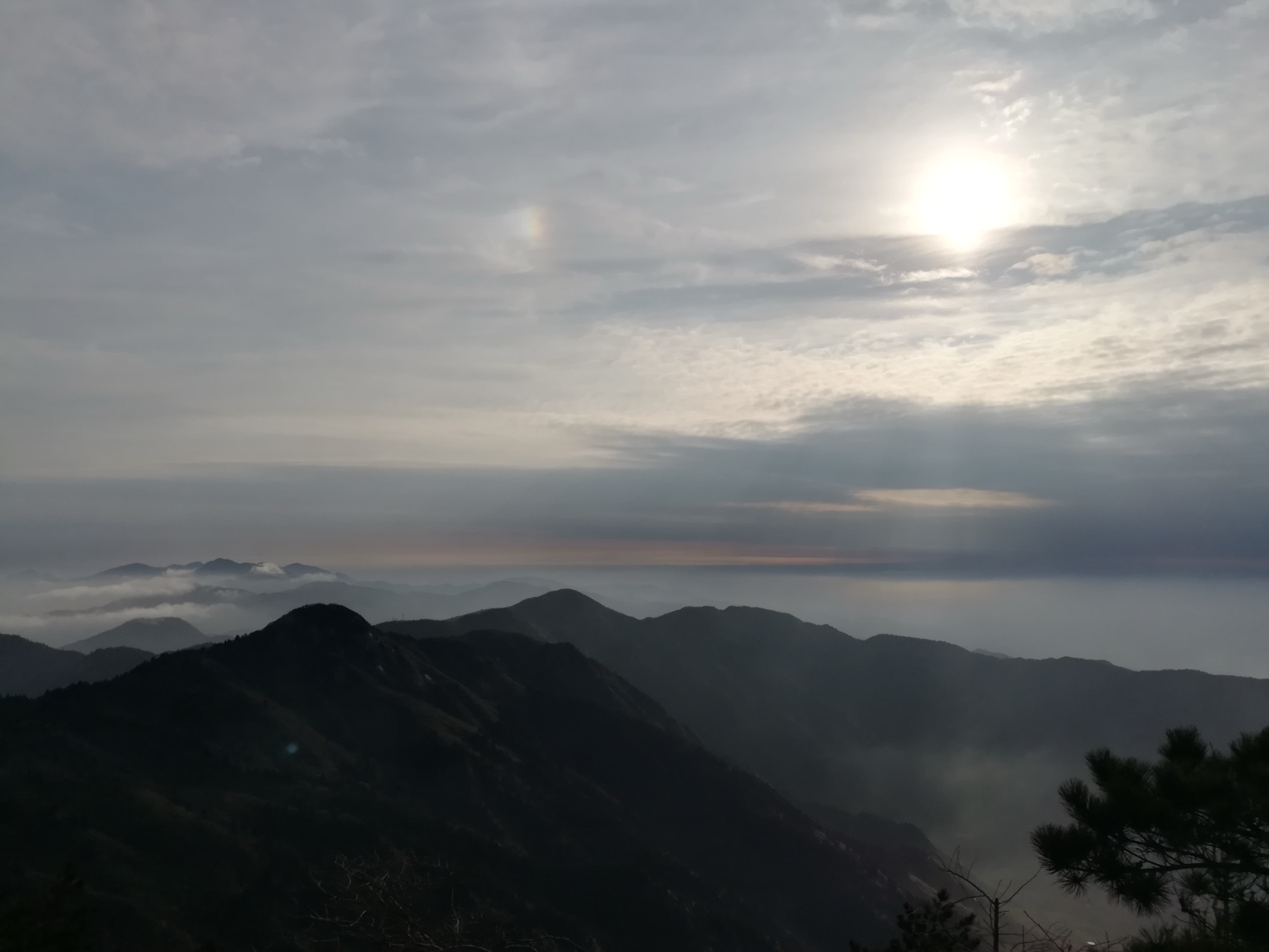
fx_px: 953
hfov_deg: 67.3
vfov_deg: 53.1
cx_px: 634
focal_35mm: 26
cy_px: 476
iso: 50
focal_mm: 3.83
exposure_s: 1/5319
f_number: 2.2
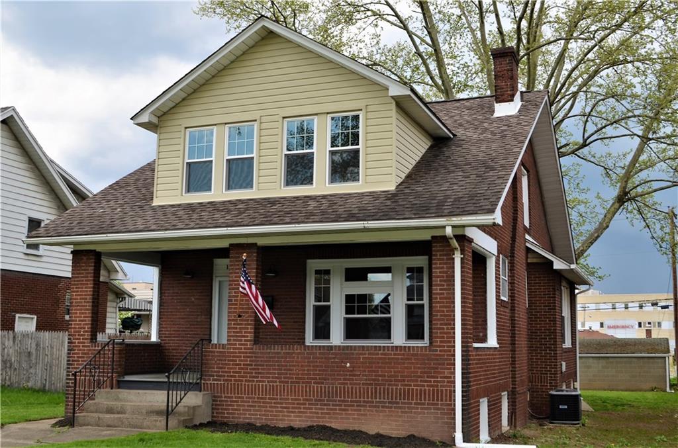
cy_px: 224
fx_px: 676
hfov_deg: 53.3
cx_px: 339
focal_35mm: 36
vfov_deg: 36.7
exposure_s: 1/200
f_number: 7.1
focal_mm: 24
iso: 100
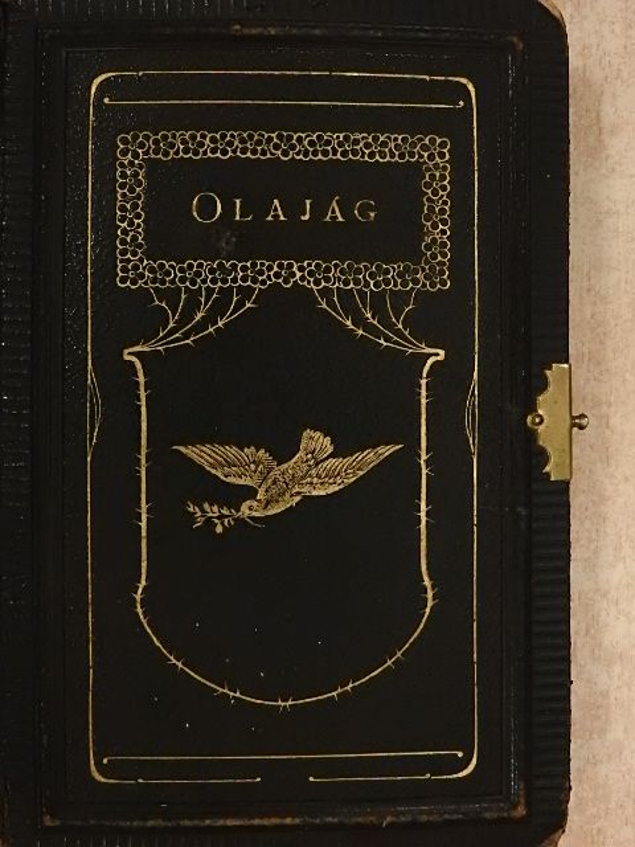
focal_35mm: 55
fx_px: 1345
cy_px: 424
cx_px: 318
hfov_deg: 26.6
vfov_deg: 34.9
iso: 1600
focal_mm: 9.9
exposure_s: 1/80
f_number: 4
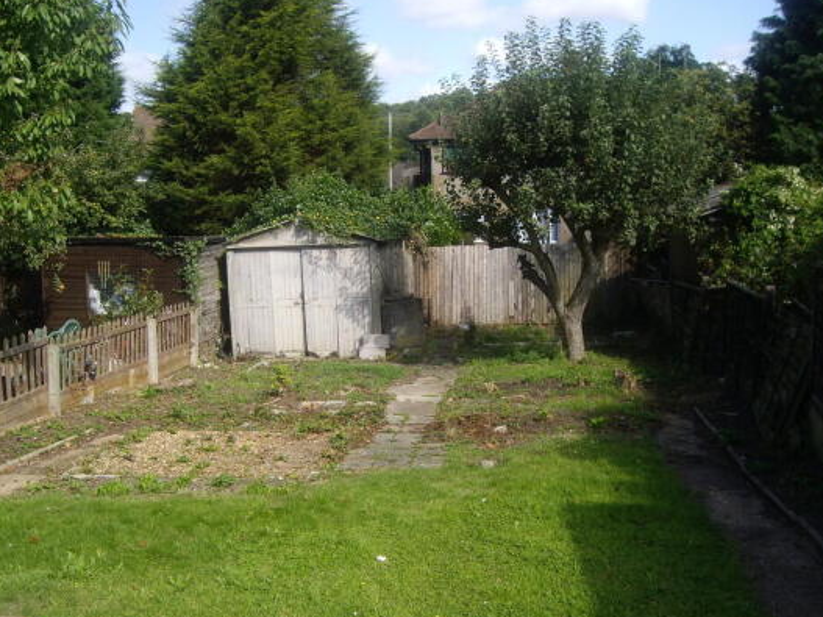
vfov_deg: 34.3
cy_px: 332
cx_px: 402
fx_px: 998
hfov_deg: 44.8
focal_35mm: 42
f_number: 4.3
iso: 100
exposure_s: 1/400
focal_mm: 6.2
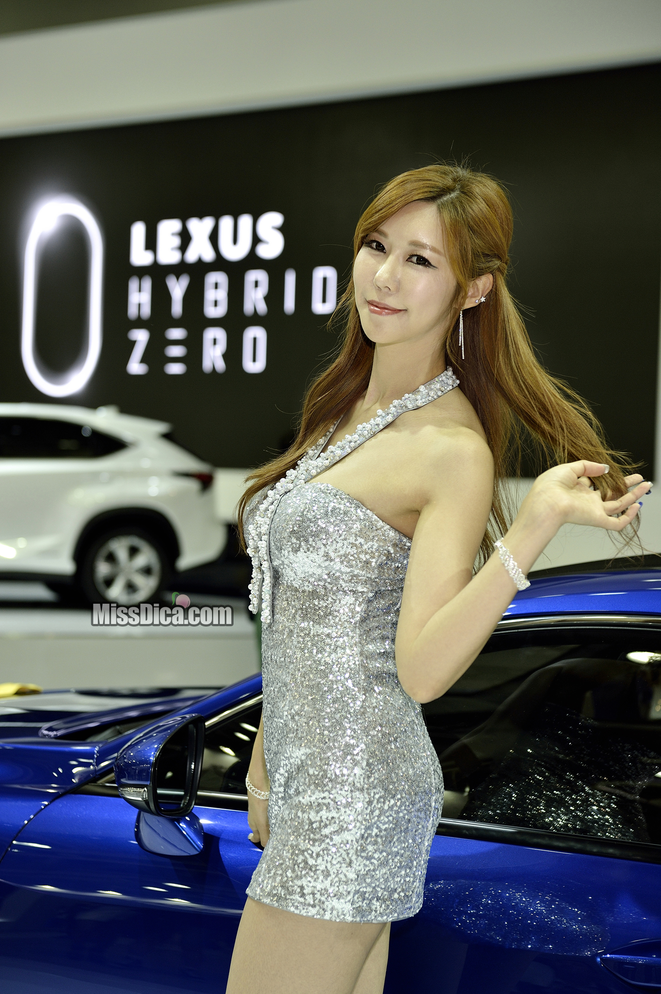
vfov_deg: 30.5
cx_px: 330
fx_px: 1820
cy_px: 497
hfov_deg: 20.6
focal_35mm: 66
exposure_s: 1/250
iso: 400
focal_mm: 66
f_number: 4
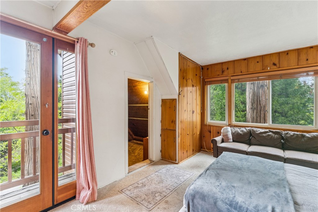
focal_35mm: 16
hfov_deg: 96.0
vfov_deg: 73.0
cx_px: 159
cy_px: 106
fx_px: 143
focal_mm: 16.2
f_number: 13
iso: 100
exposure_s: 1.6
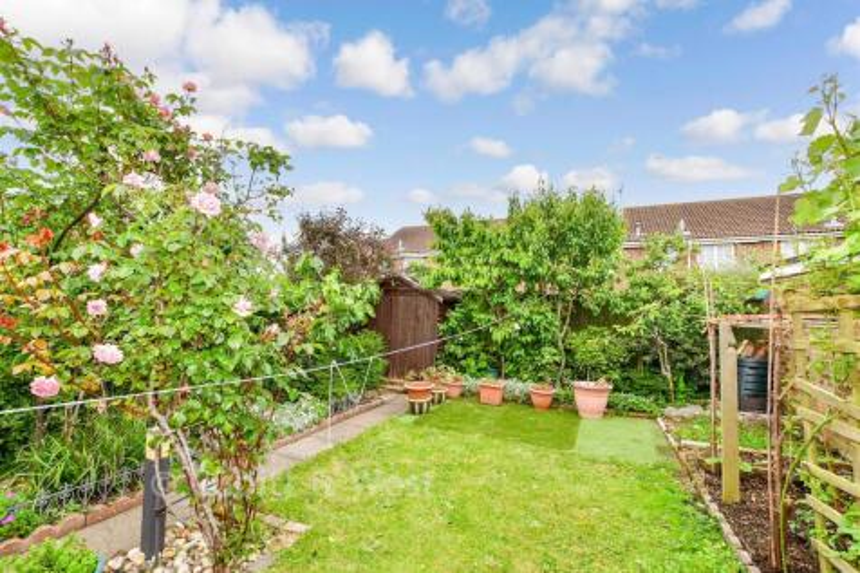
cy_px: 286
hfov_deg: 100.4
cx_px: 430
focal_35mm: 15
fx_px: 358
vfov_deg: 77.3
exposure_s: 1/160
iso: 250
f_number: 8
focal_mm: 10
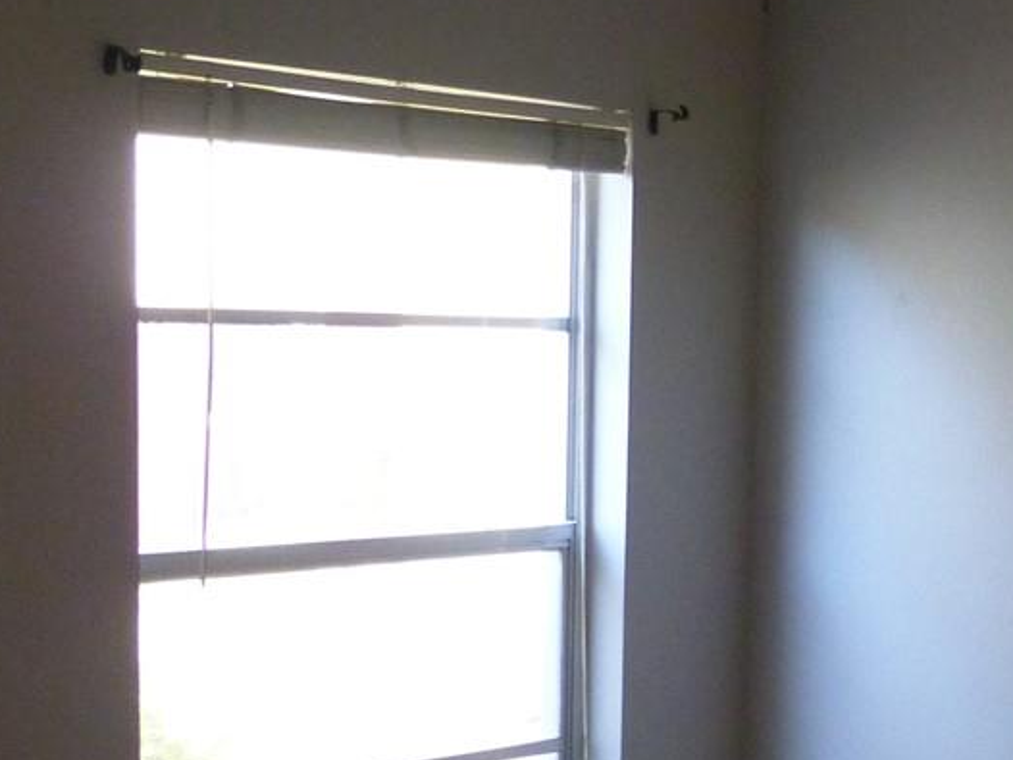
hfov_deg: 24.0
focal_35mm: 73
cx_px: 1250
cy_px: 539
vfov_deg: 20.1
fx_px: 2137
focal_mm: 4.3
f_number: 3.3
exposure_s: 1/50
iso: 400
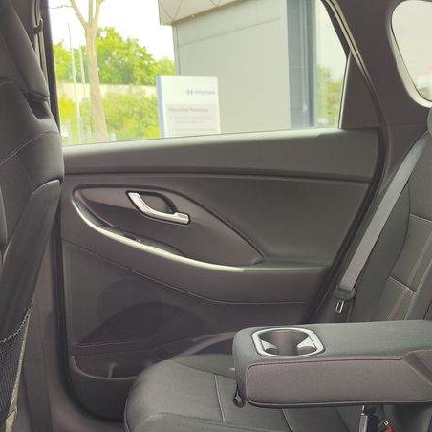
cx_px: 348
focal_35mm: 54
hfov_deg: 30.8
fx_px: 762
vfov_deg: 30.3
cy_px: 384
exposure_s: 1/100
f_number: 1.69
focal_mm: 7.01
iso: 72
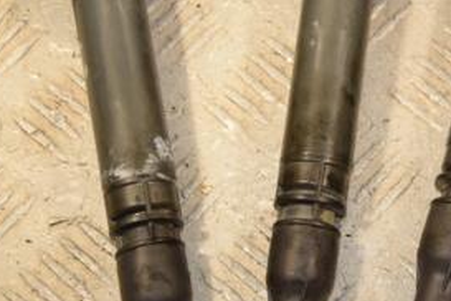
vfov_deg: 9.2
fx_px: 1855
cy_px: 64
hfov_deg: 13.7
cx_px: 446
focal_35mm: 148
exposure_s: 1/200
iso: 800
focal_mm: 45
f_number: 6.3
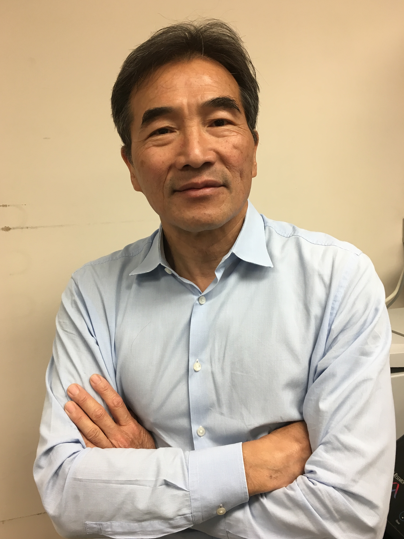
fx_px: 467
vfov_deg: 60.0
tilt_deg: -7.7
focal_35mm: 30
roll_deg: +2.4
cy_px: 269
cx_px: 197
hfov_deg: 46.8
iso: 50
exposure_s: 1/30
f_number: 2.2
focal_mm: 4.15
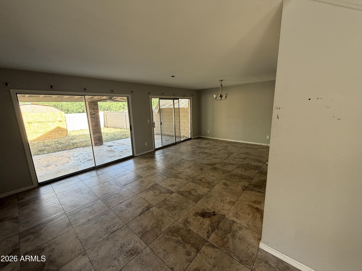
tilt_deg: -9.4
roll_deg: +3.6
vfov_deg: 85.7
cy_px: 136
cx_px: 181
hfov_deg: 102.1
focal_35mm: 14
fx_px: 146
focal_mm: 2.22
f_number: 2.2
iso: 100
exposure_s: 1/121
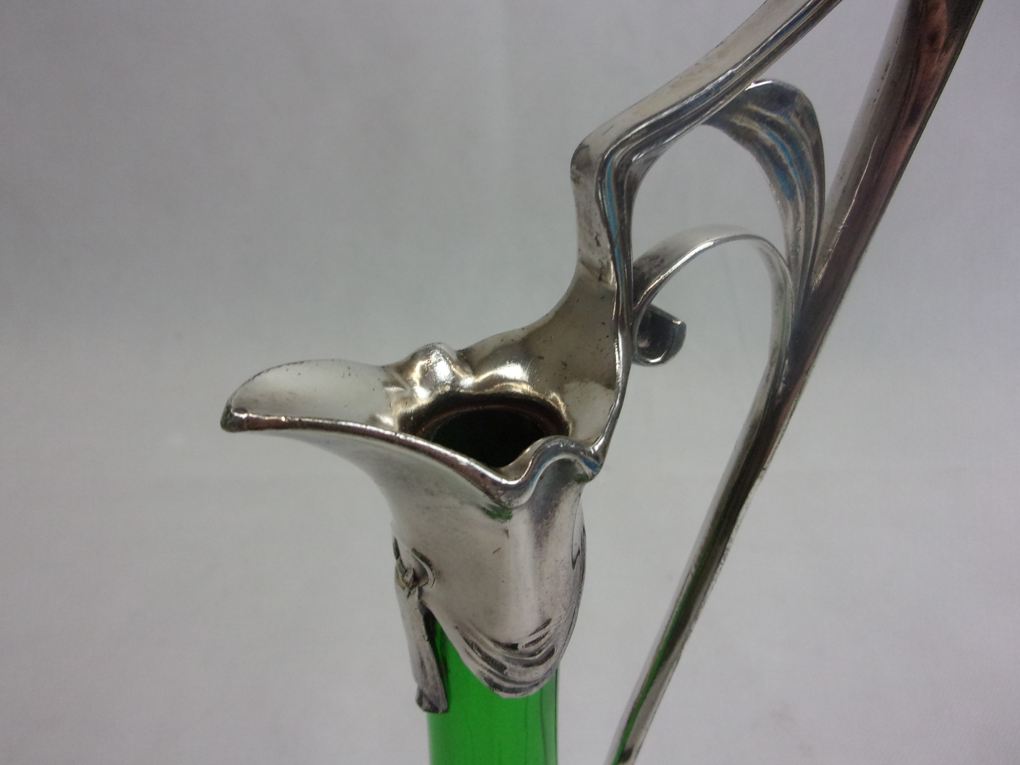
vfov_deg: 48.2
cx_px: 501
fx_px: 855
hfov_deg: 61.7
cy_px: 380
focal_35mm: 29
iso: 241
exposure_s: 1/125
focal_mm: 5.1
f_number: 3.9
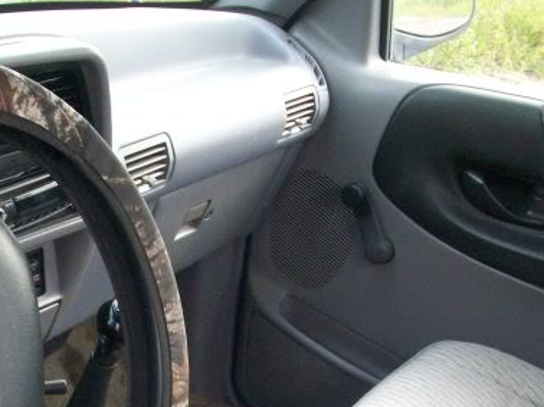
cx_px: 213
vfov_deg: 19.8
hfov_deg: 27.0
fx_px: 1131
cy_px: 411
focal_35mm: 72
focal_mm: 5.7
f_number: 2.8
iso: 160
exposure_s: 1/138
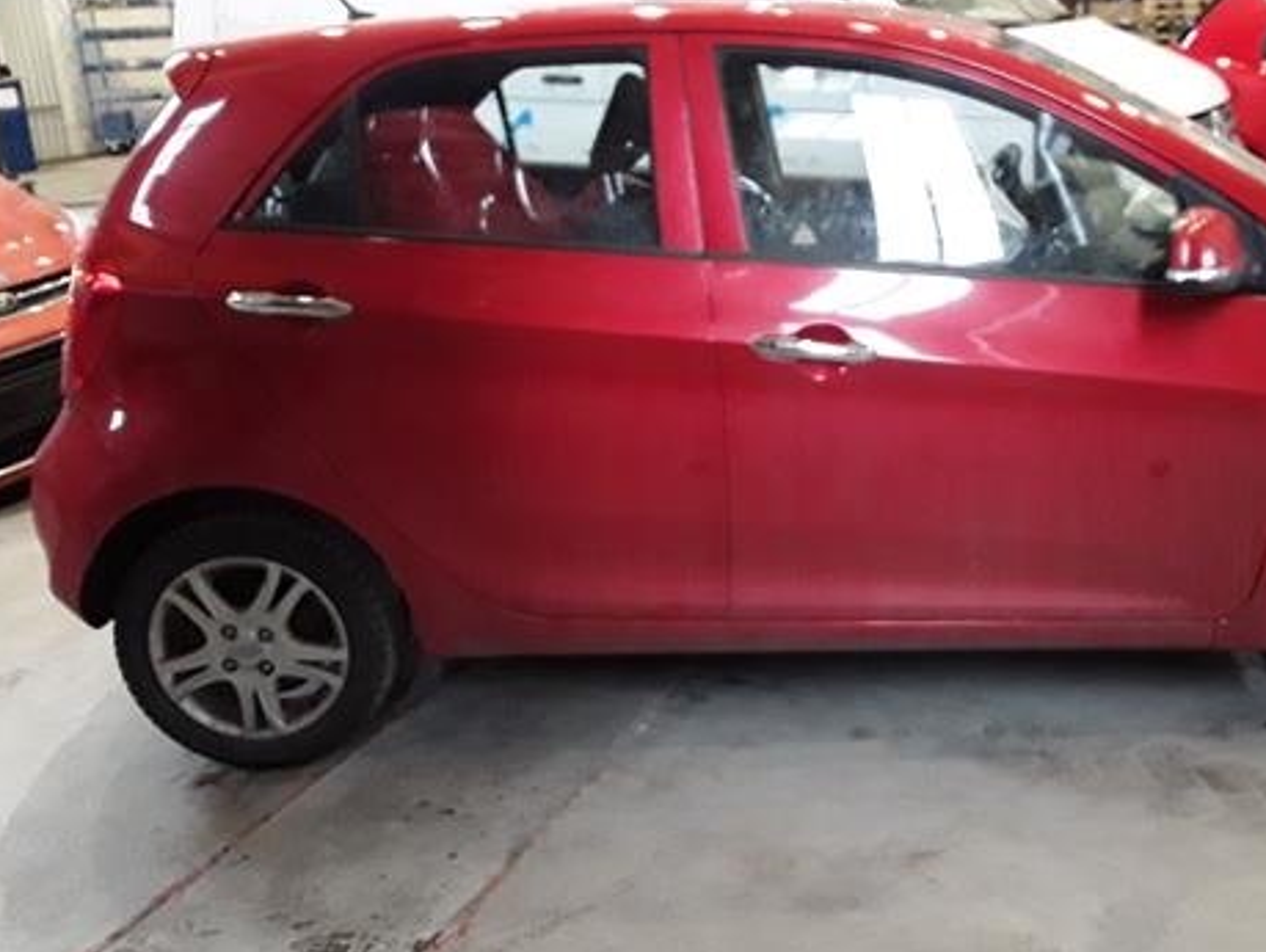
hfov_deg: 47.0
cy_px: 433
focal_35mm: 39
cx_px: 855
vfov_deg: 36.8
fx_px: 1427
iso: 250
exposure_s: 1/25
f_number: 1.9
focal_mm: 2.91
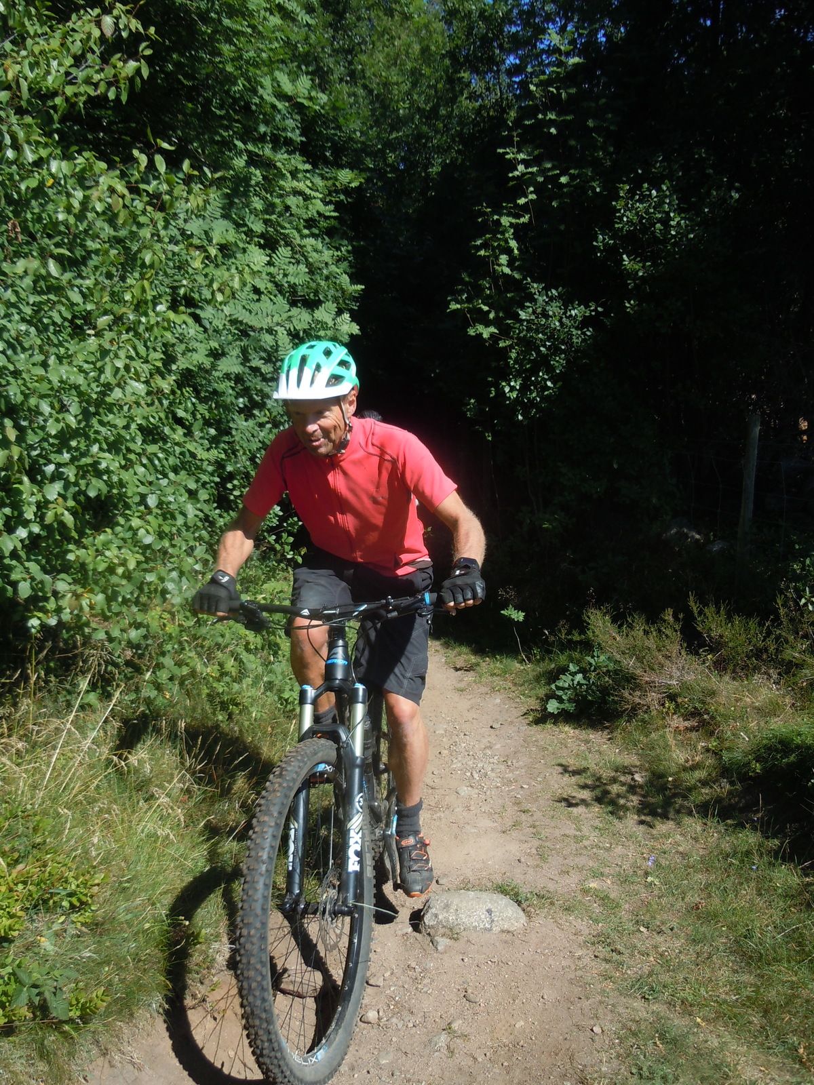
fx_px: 941
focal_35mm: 30
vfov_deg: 60.0
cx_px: 407
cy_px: 542
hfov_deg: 46.8
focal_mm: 5.4
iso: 100
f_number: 3.5
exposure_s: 1/800
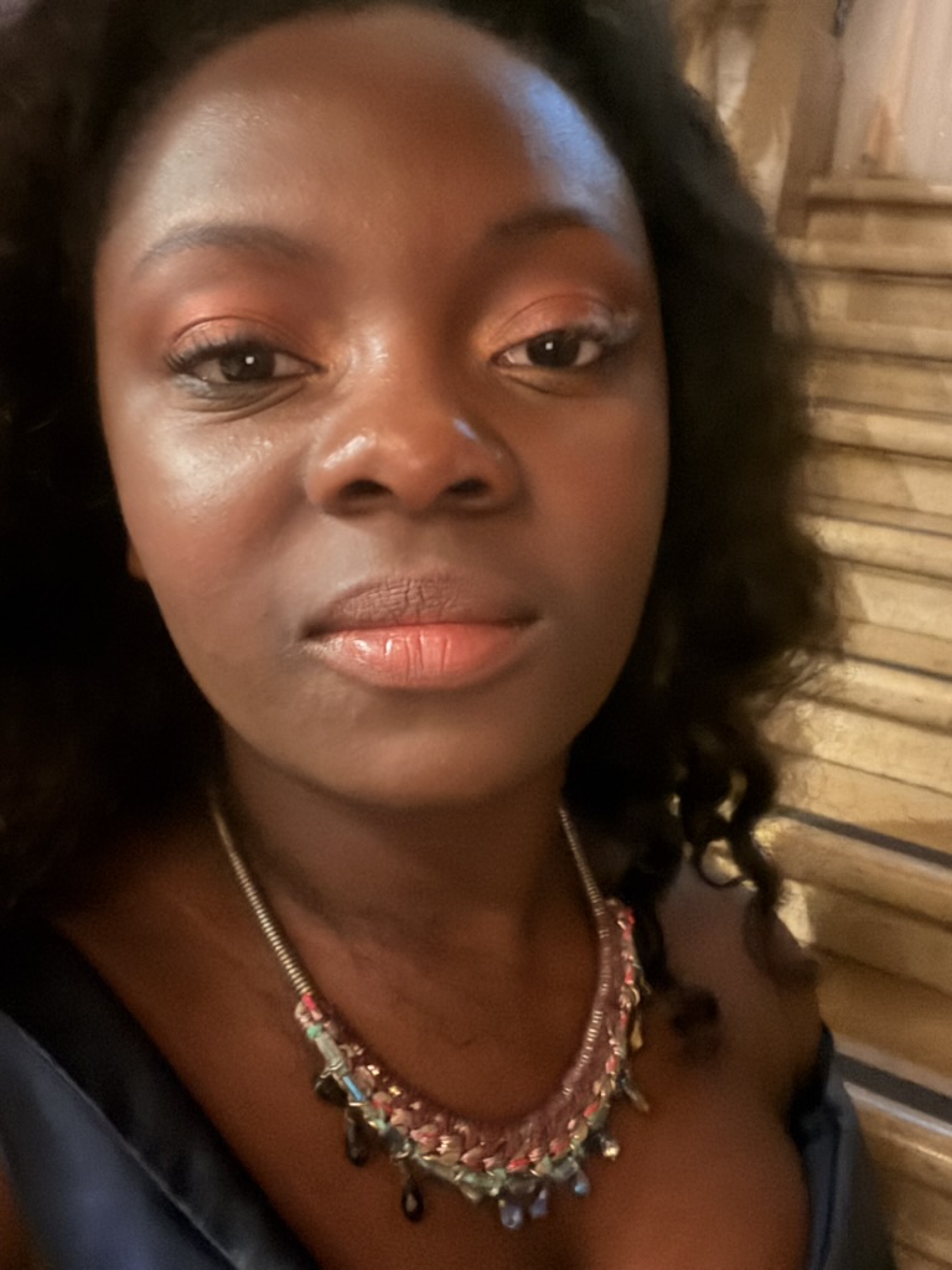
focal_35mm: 30
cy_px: 635
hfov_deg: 46.8
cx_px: 476
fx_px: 1100
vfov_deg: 60.0
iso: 2000
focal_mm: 2.71
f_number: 1.9
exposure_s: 1/15
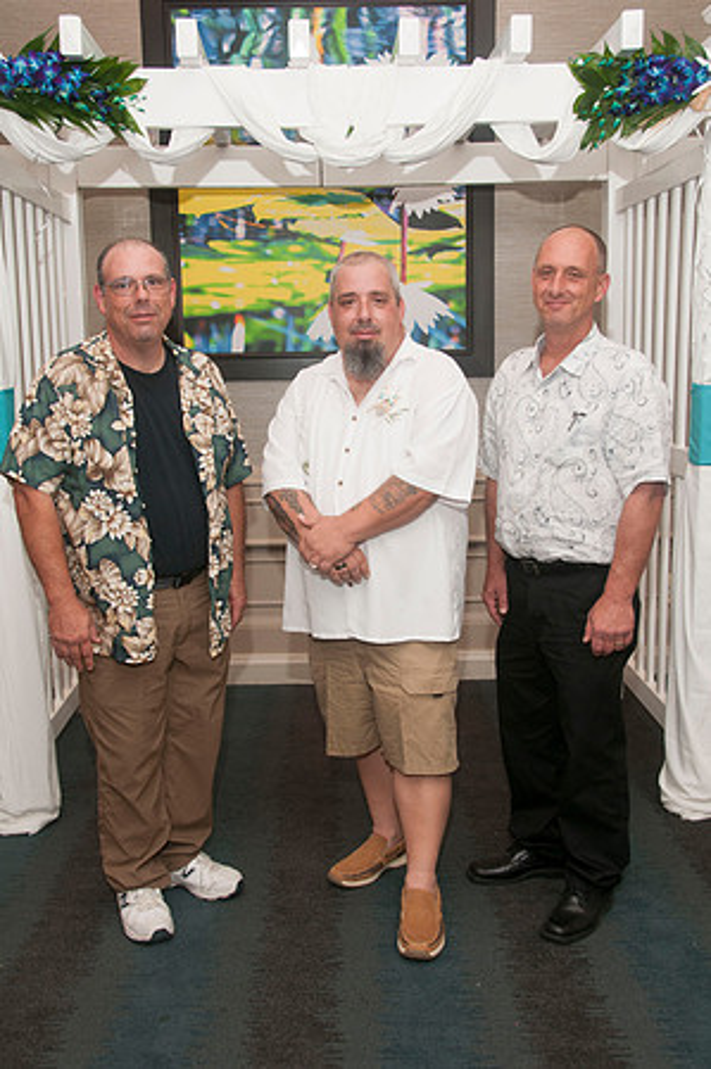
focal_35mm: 36
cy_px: 534
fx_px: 1069
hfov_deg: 36.8
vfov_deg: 53.2
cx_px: 356
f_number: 5.6
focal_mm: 24
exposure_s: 1/60
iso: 400
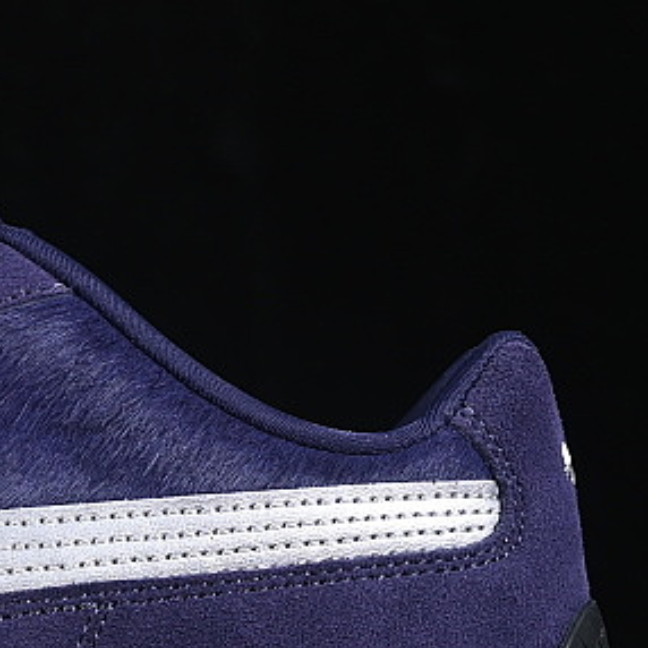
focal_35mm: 241
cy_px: 381
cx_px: -236
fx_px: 5104
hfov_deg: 7.2
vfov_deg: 7.3
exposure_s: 1/60
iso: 160
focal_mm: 50
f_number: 6.3
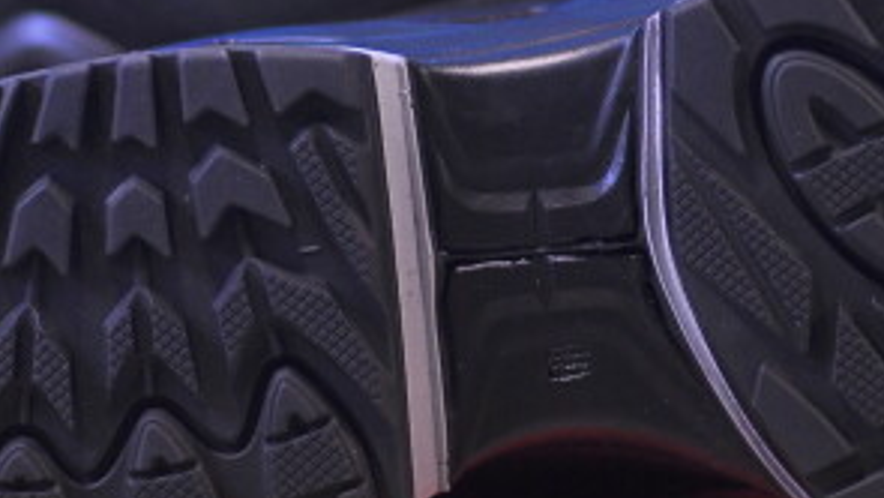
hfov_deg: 10.1
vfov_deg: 5.7
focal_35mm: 213
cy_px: -76
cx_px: 716
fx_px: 4993
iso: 250
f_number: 2.2
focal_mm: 50
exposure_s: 1/320
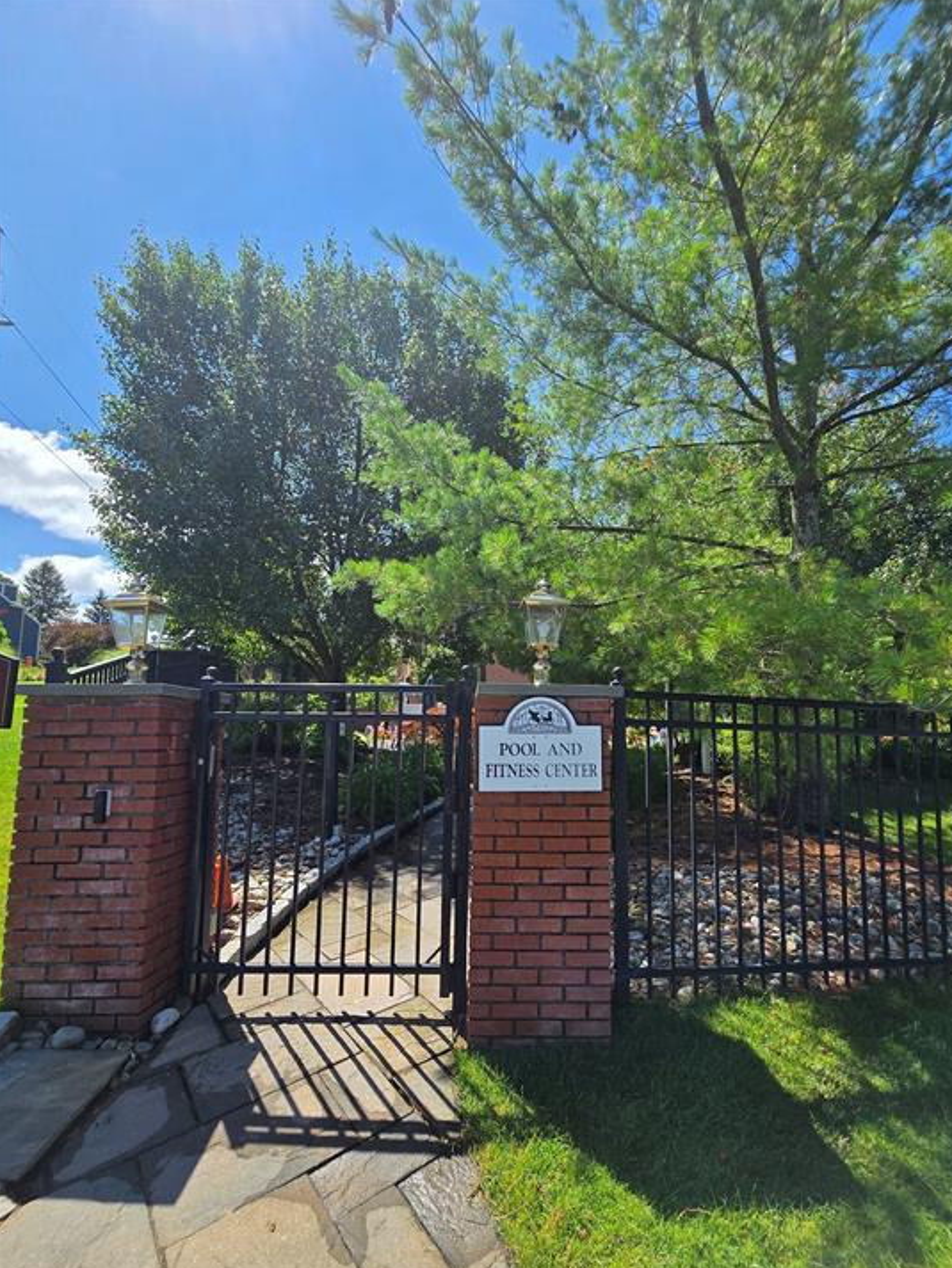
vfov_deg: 101.9
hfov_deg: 85.6
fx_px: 513
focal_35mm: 14
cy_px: 679
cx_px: 509
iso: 50
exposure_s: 1/1480
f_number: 2.2
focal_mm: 2.2
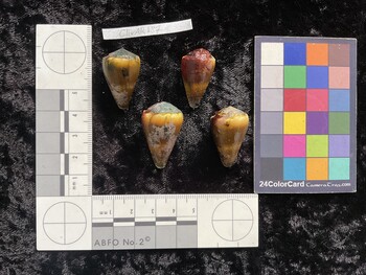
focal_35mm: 29
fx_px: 307
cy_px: 138
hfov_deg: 61.6
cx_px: 183
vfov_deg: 48.3
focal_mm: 3
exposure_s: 1/60
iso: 125
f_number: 1.8
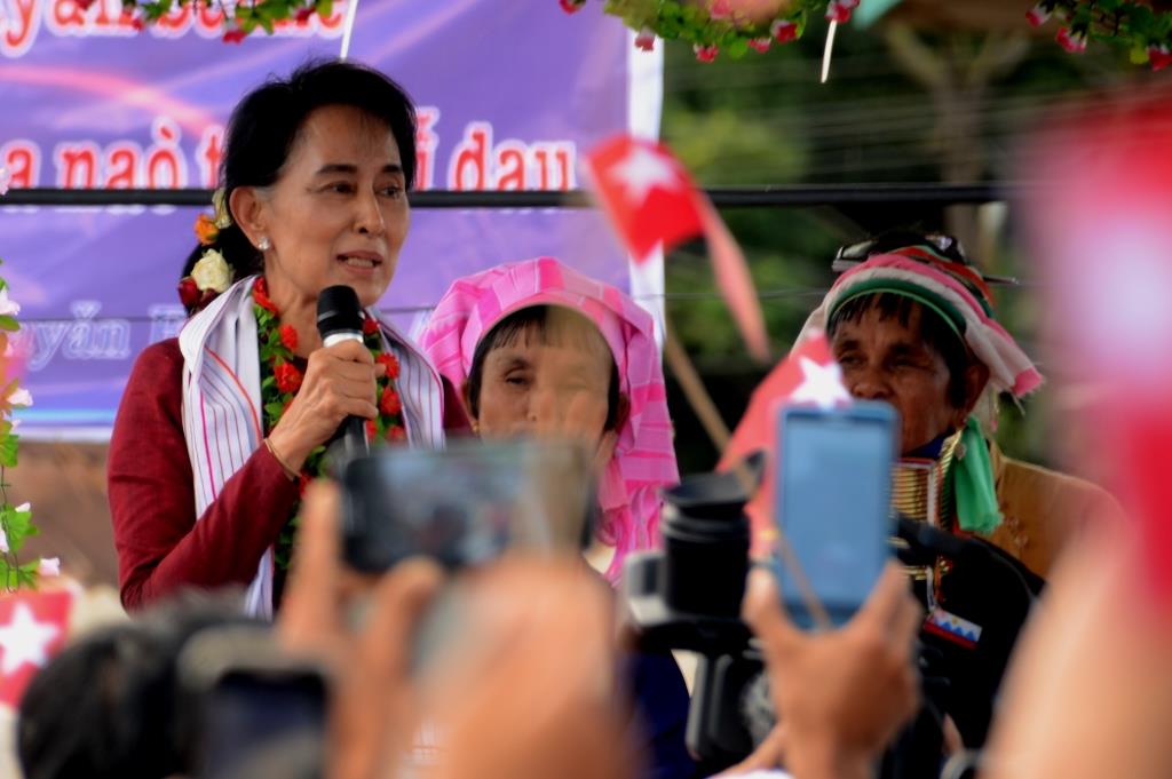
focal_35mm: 375
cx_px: 586
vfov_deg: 3.7
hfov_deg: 5.5
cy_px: 390
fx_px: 12198
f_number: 6.3
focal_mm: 250
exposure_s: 1/40
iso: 100
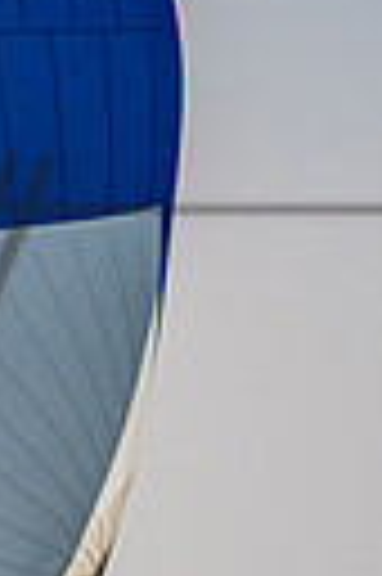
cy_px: 304
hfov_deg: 0.6
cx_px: -155
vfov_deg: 0.9
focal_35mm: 2335
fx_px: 37263
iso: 500
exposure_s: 1/3200
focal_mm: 400
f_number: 8
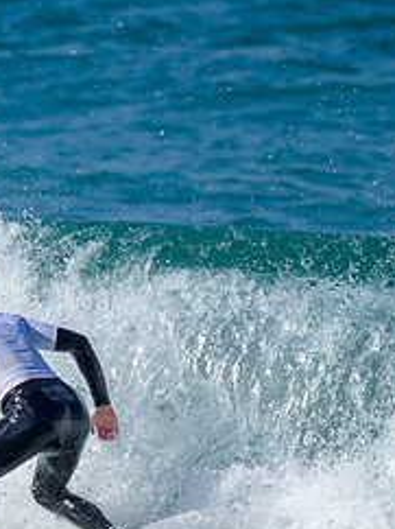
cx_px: -1
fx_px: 38607
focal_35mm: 2533
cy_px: 193
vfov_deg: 0.8
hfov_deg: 0.6
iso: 320
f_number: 6.3
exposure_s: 1/2000
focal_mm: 800
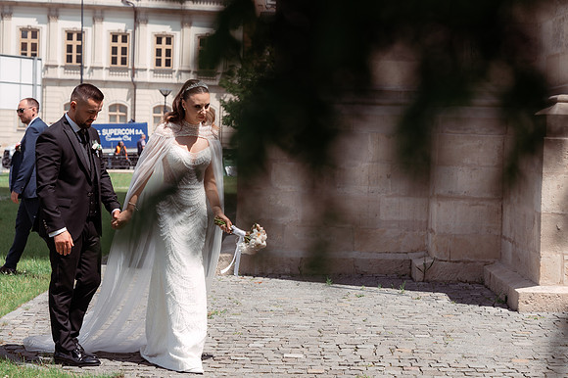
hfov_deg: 23.9
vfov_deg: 16.1
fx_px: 1340
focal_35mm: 85
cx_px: 284
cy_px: 189
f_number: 6.3
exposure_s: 1/640
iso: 200
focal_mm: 85
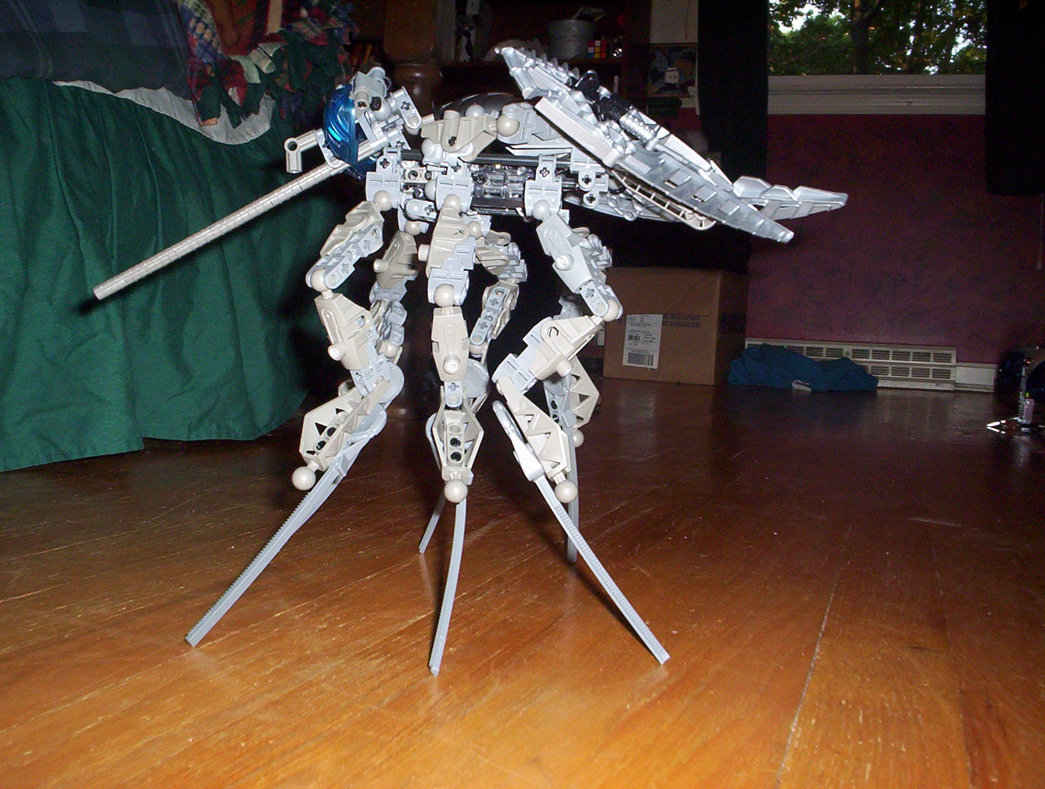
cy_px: 394
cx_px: 522
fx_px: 1150
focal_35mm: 38
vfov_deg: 37.9
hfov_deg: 48.9
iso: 140
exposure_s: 1/60
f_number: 4.5
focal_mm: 4.99
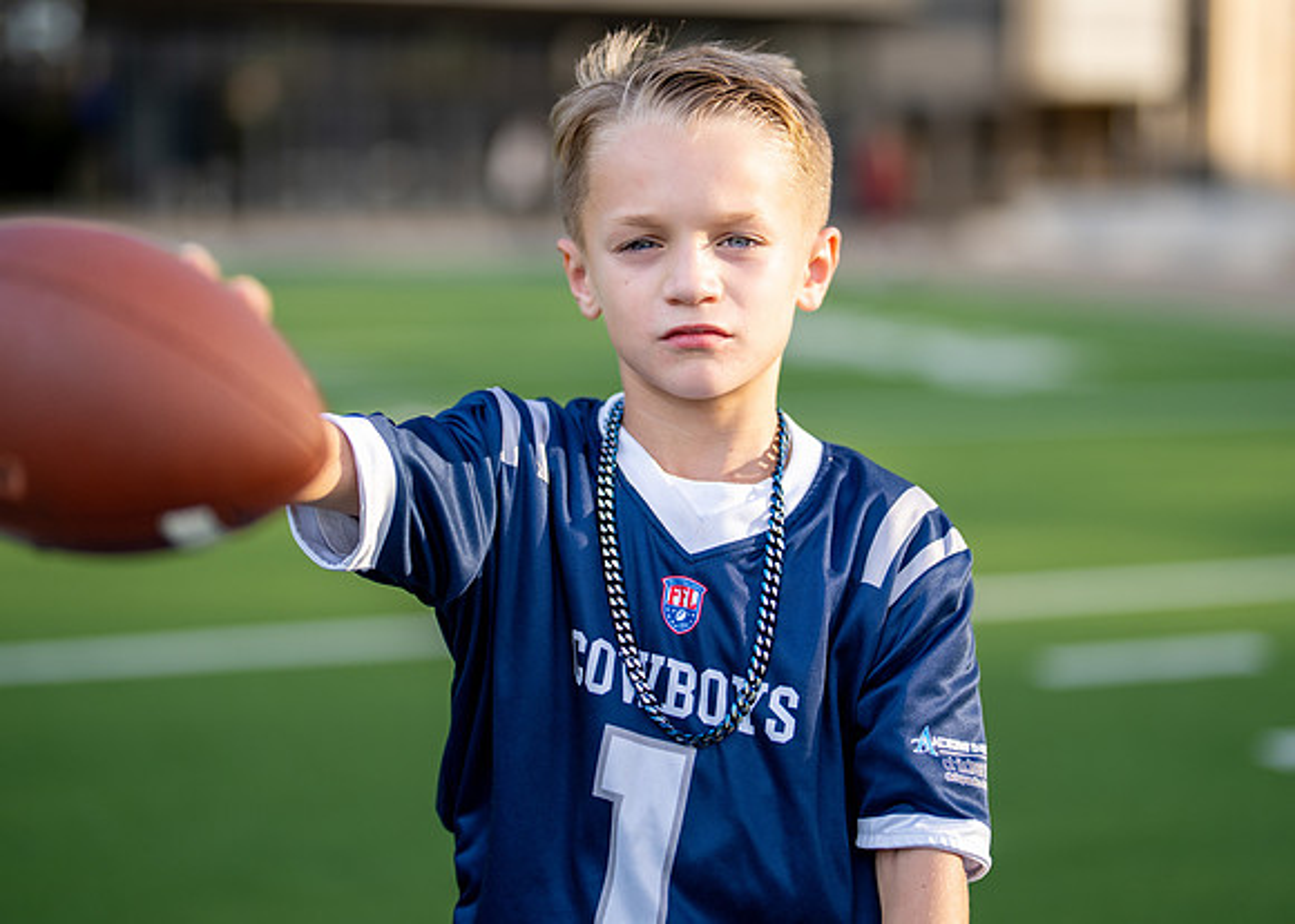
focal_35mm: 68
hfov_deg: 29.2
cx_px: 679
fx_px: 2485
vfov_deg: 21.1
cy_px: 402
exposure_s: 1/2500
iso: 100
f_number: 1.2
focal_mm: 50
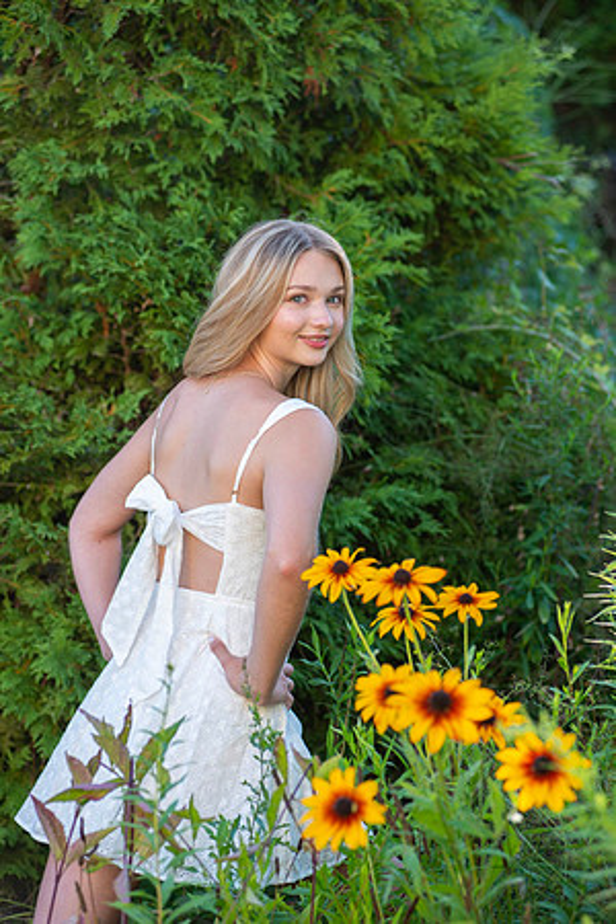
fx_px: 2695
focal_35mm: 105
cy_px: 462
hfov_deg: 13.0
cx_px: 308
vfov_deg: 19.5
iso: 160
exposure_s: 1/200
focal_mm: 105
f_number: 4
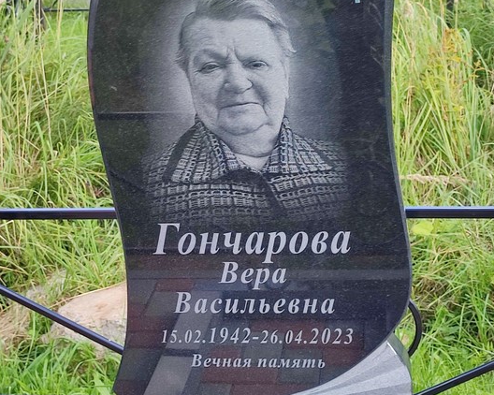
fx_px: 541
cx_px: 200
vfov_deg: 40.0
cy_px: 167
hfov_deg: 48.8
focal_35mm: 37
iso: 50
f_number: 1.9
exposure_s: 1/126
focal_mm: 6.04
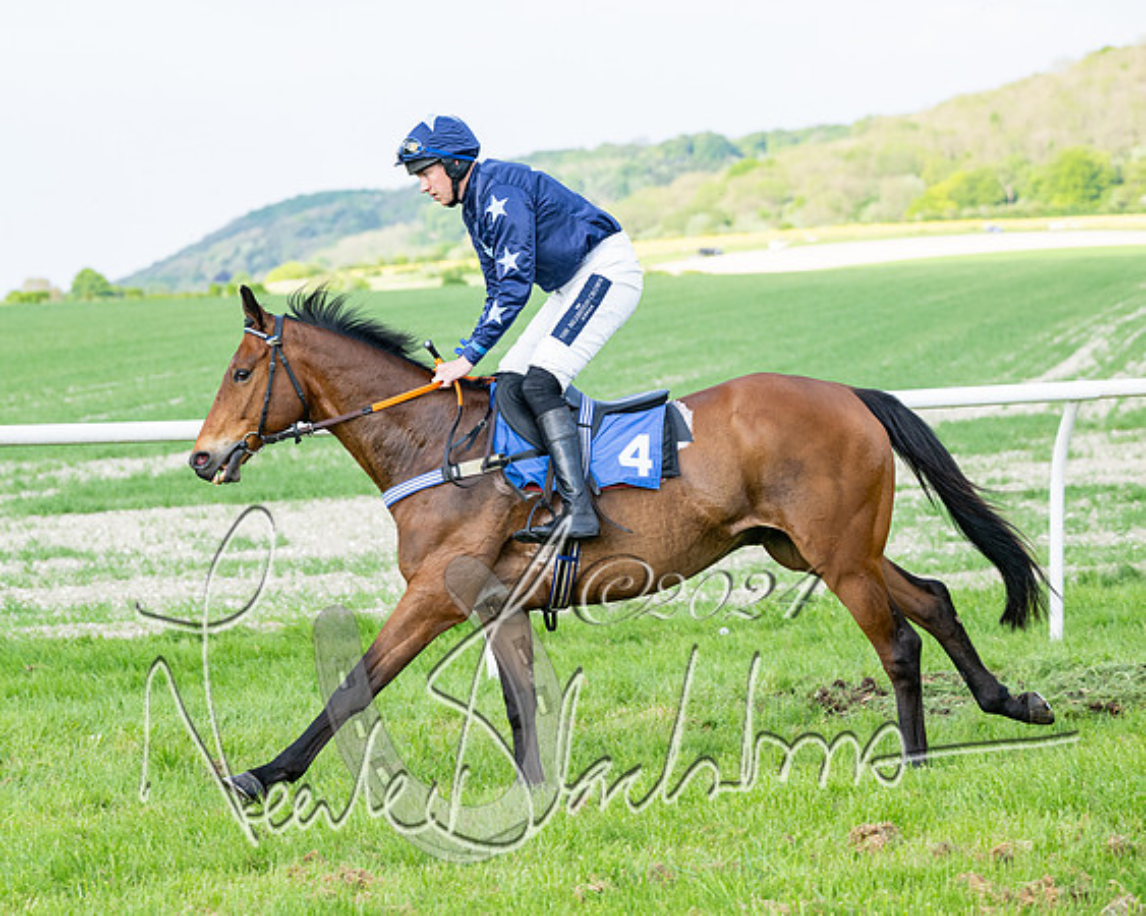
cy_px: 419
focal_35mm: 123
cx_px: 417
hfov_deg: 15.7
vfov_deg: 12.6
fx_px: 4163
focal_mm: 92
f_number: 4
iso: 400
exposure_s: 1/1600
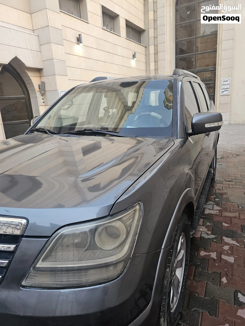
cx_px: 122
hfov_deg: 58.9
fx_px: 217
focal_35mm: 23
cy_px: 163
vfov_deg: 73.9
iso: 200
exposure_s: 1/180
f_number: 1.7
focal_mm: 6.3
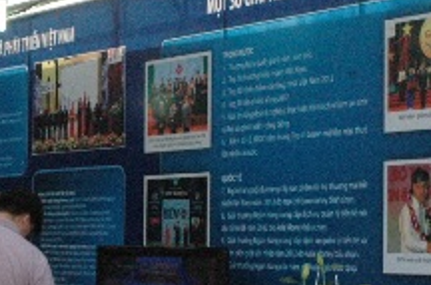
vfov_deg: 8.5
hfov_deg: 12.6
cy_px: 235
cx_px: -79
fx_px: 1911
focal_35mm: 160
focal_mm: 34
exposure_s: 1/500
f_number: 11
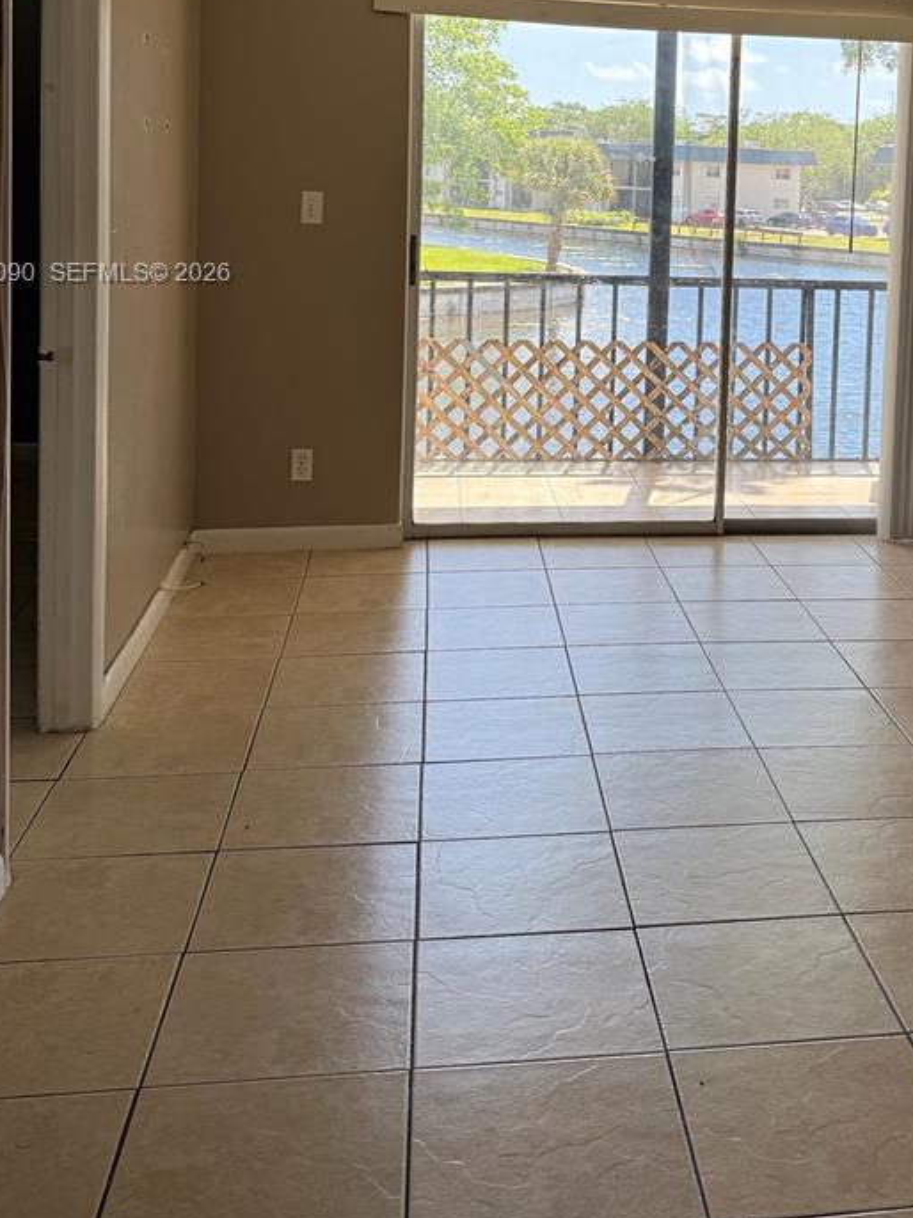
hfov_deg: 33.5
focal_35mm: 42
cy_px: 275
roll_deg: -1.0
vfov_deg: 43.1
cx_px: 702
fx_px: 1478
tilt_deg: -1.4
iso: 100
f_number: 1.78
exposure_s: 1/476
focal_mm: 6.76
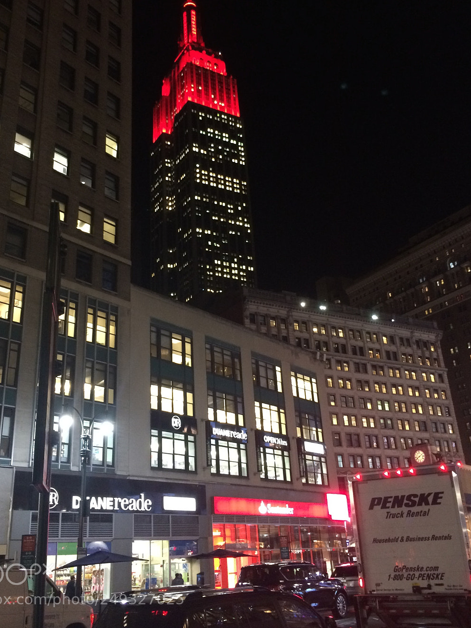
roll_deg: +4.3
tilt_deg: +24.8
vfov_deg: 52.3
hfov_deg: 40.7
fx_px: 635
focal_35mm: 35
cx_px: 220
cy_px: 258
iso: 250
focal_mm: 4.15
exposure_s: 1/17
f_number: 2.2
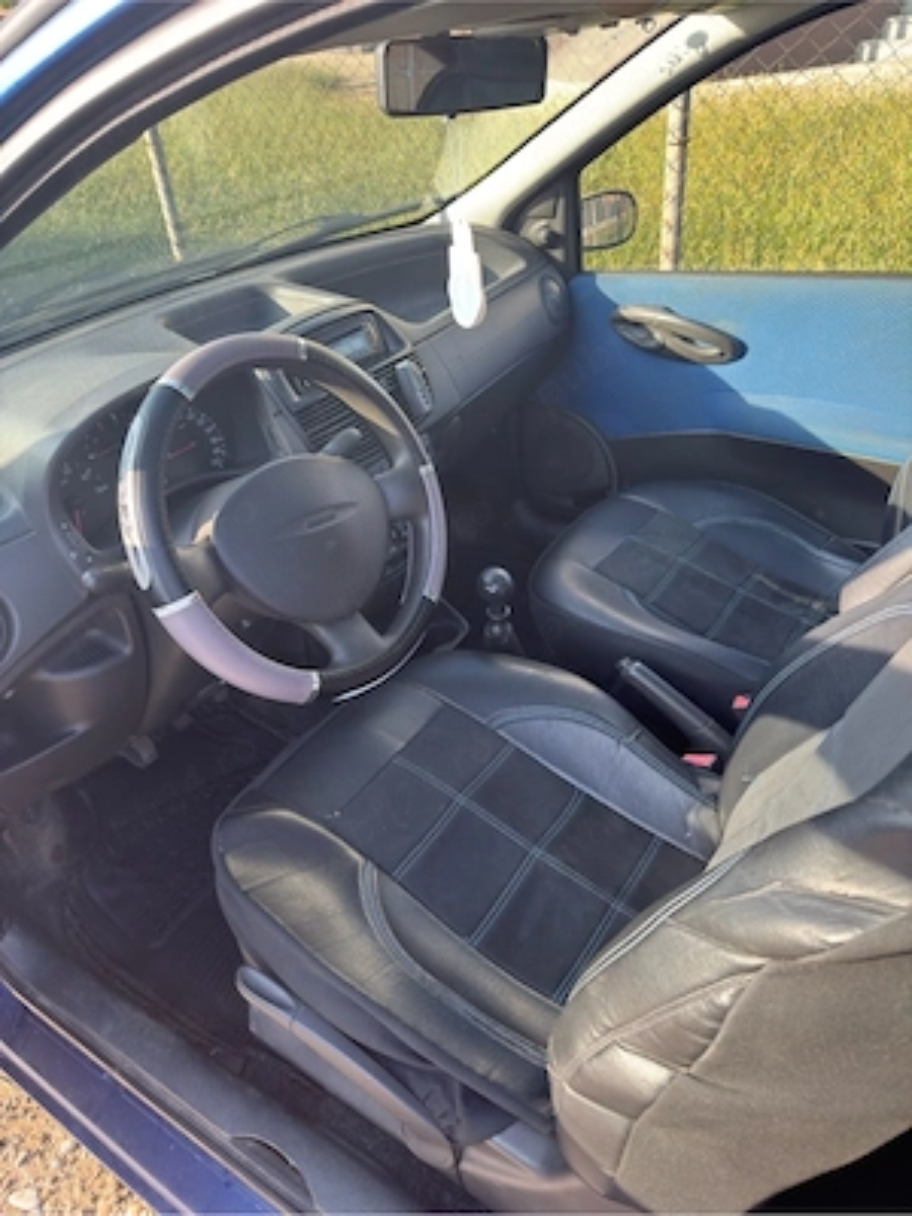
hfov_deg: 56.8
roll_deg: +5.8
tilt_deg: -37.0
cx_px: 456
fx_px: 843
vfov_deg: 71.6
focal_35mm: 24
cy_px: 608
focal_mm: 6.76
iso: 80
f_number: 1.78
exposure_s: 1/337
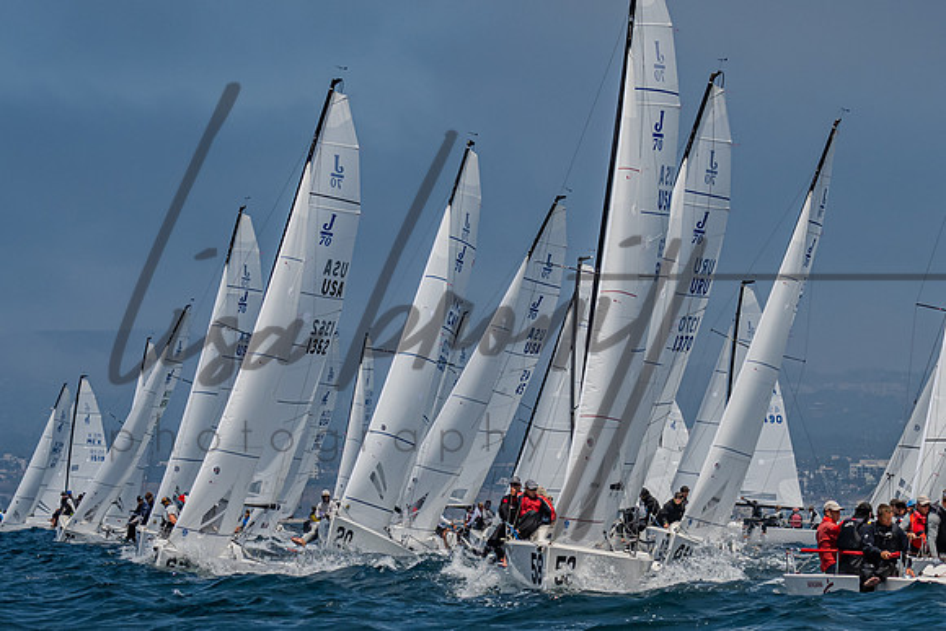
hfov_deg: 9.4
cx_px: 549
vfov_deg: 6.3
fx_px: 5756
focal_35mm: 219
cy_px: 528
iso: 400
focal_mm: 102
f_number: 6.3
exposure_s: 1/2500
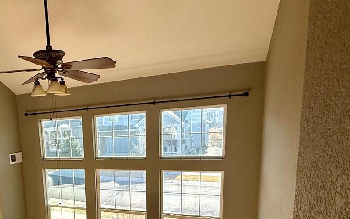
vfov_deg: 39.9
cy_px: 181
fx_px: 286
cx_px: 76
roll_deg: +3.5
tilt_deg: -10.2
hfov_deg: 58.6
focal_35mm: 30
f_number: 2.2
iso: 64
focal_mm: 2.22
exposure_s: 1/760
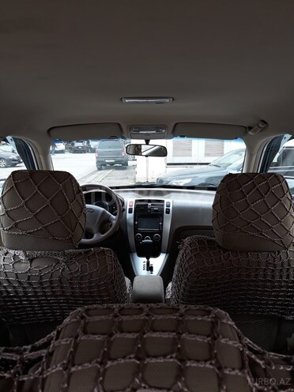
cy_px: 196
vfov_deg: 65.3
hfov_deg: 51.4
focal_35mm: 27
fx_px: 306
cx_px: 147
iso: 40
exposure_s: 1/143
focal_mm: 3.71
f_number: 1.7
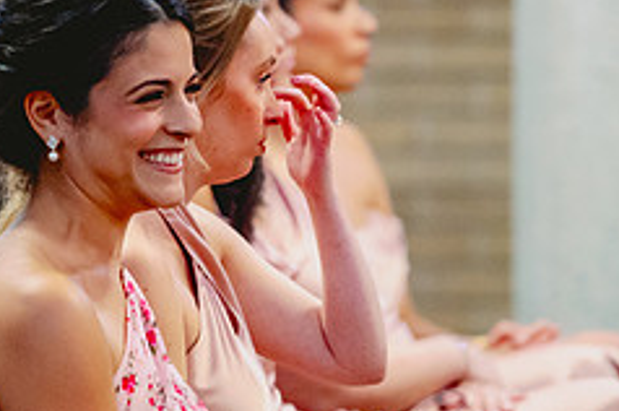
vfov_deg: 2.6
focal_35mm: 534
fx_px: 9169
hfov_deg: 3.9
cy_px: 242
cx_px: 323
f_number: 2.8
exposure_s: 1/125
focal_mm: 200
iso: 3200
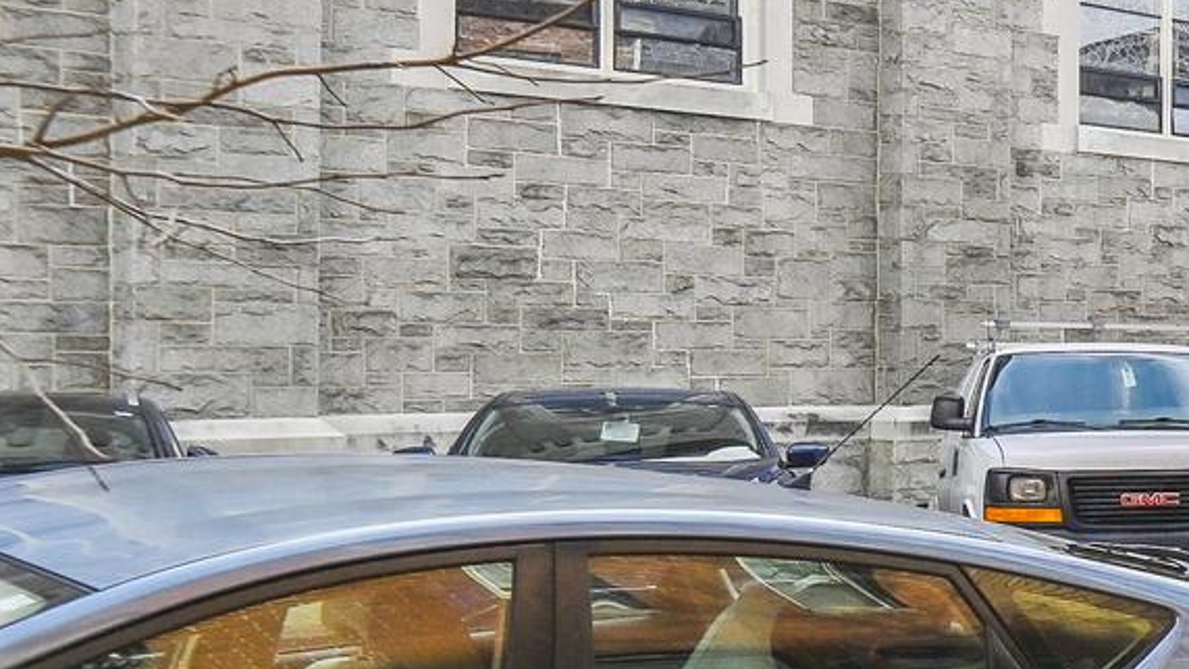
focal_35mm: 60
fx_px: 1892
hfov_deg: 23.1
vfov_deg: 20.1
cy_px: 326
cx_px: 2025
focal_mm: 16
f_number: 7.1
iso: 100
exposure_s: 1/320
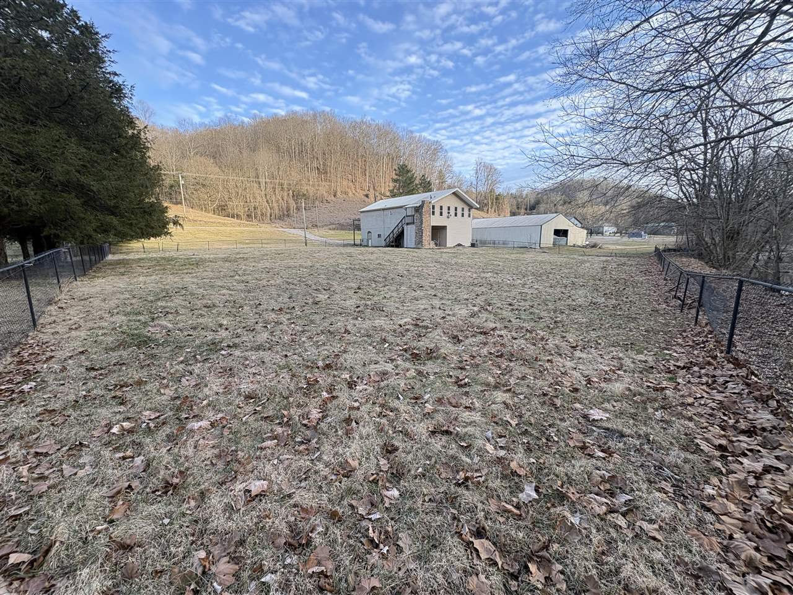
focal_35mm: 14
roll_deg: +0.4
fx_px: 321
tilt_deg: -11.4
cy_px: 298
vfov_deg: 85.7
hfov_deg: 102.1
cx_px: 396
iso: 50
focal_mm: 2.22
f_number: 2.2
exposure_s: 1/238
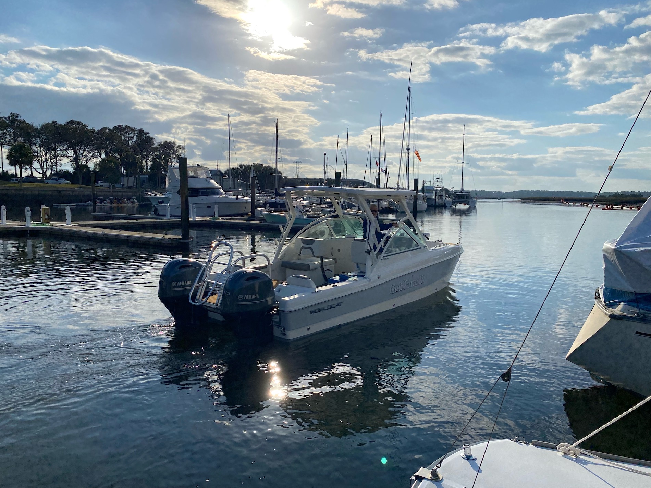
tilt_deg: -3.9
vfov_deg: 53.1
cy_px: 244
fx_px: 489
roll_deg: -0.2
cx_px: 326
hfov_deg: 67.3
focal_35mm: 26
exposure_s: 1/8850
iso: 32
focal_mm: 4.25
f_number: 1.8
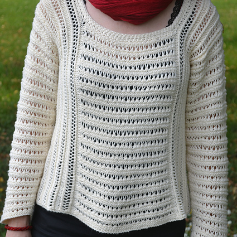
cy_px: 147
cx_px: 118
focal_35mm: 106
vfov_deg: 16.5
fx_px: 818
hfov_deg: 16.5
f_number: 6.3
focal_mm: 55
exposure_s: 1/160
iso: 100
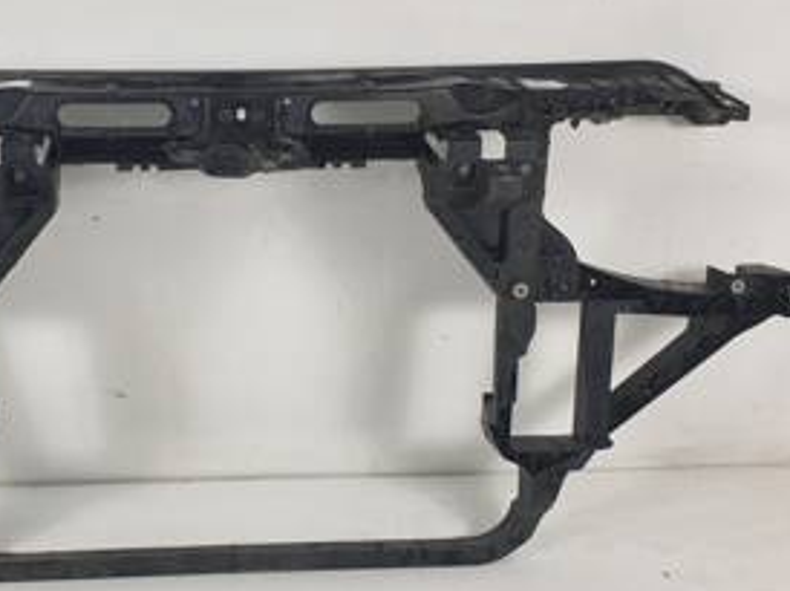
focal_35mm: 38
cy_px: 277
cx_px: 222
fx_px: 866
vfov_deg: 37.7
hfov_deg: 47.6
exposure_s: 1/100
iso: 64
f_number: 2.4
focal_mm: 4.3
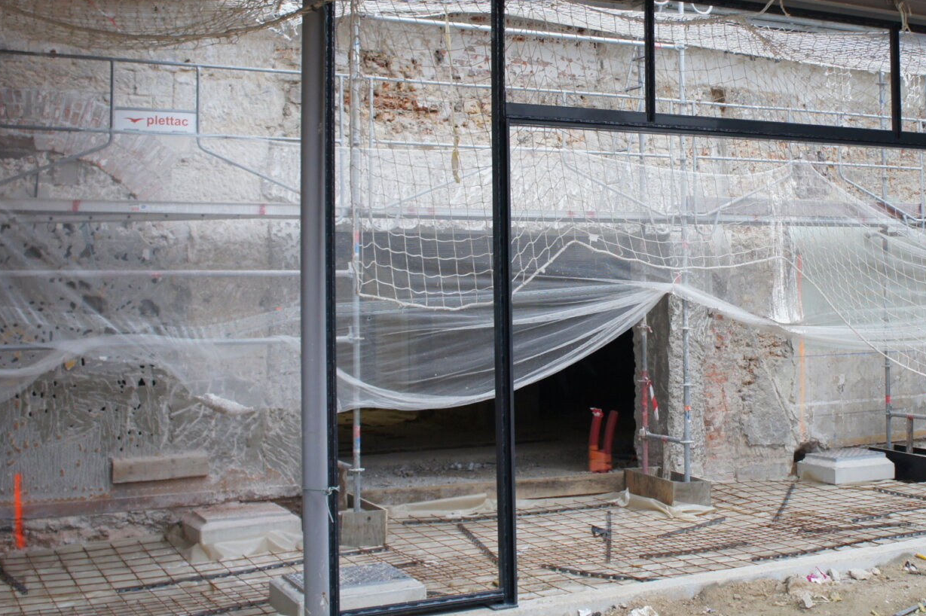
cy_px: 226
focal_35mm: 50
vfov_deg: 26.9
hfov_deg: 38.8
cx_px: 670
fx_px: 1285
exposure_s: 1/125
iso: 400
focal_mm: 20
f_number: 5
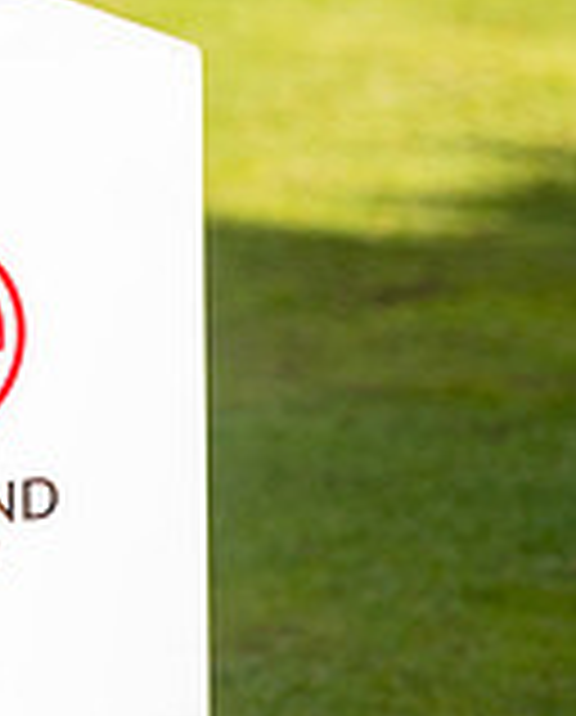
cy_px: -125
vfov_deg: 3.6
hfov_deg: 2.9
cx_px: -777
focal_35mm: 536
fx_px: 11378
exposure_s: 1/2000
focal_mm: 140
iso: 200
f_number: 2.8
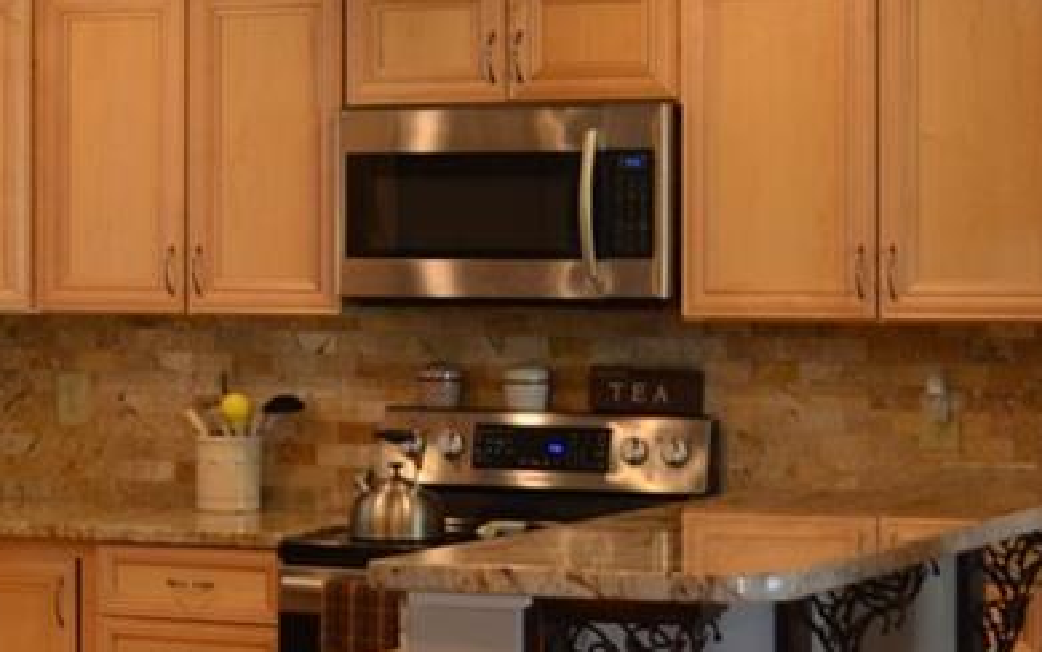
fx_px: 3636
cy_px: 258
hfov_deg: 16.0
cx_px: 43
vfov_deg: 10.2
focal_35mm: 128
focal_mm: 32
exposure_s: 1/60
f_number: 4.8
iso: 900
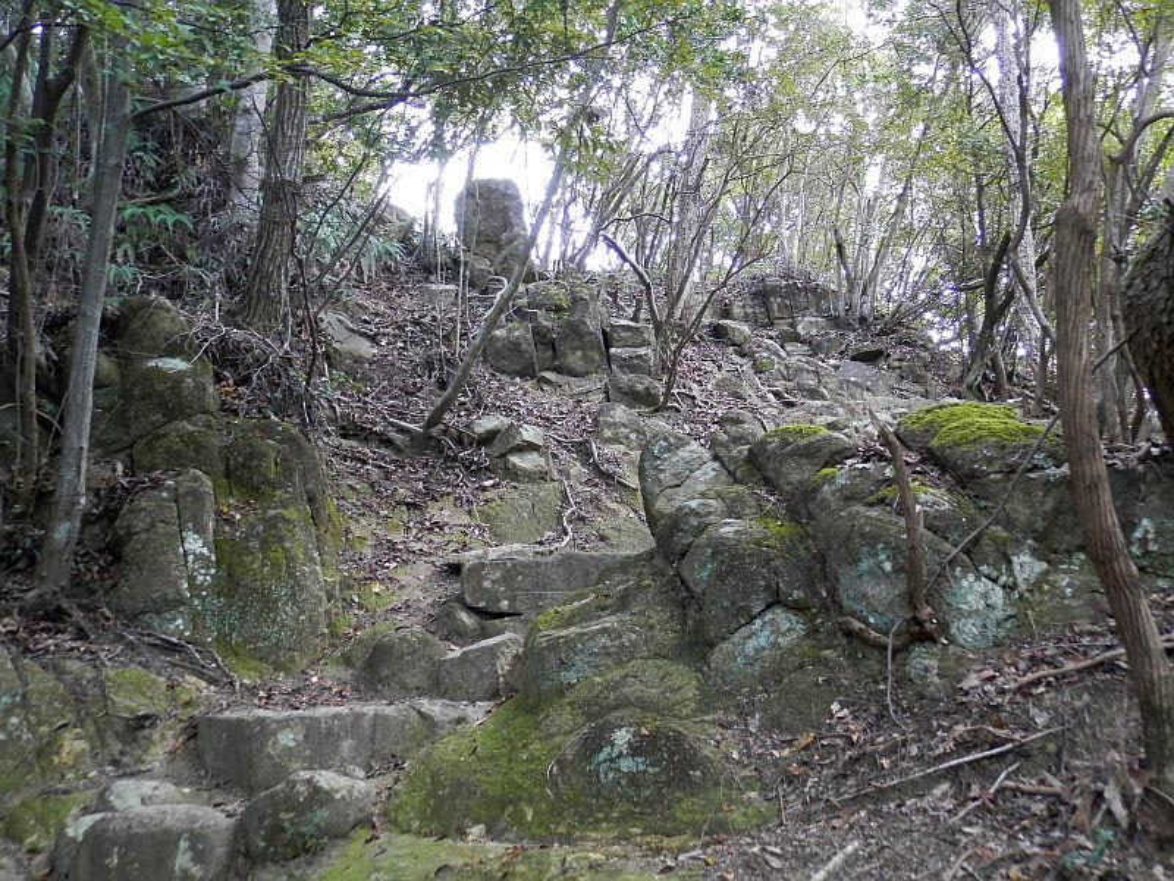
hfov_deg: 46.8
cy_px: 440
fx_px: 1357
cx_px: 587
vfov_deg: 36.0
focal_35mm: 40
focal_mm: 7.2
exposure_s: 1/13
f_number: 3.5
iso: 200
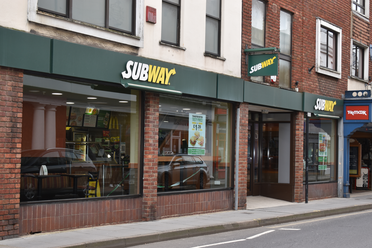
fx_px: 713
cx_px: 186
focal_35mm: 69
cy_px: 124
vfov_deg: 19.7
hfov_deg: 29.2
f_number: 5.3
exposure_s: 1/200
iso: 280
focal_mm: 46
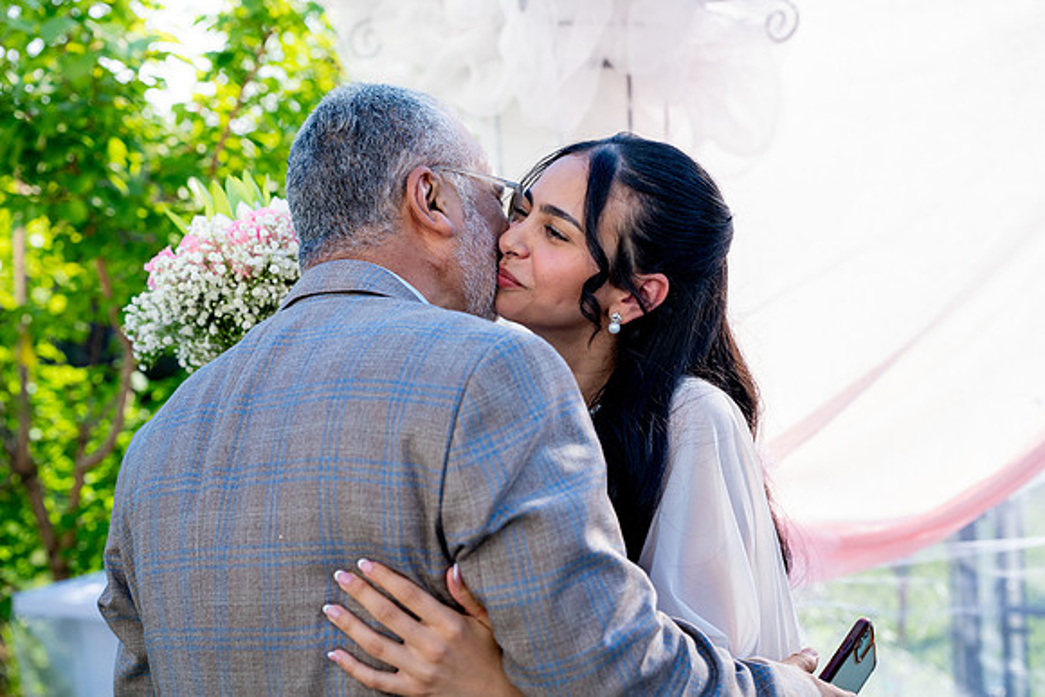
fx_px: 1452
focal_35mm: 50
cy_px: 348
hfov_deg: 39.6
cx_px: 522
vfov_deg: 27.0
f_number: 3.5
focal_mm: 50
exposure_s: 1/500
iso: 200
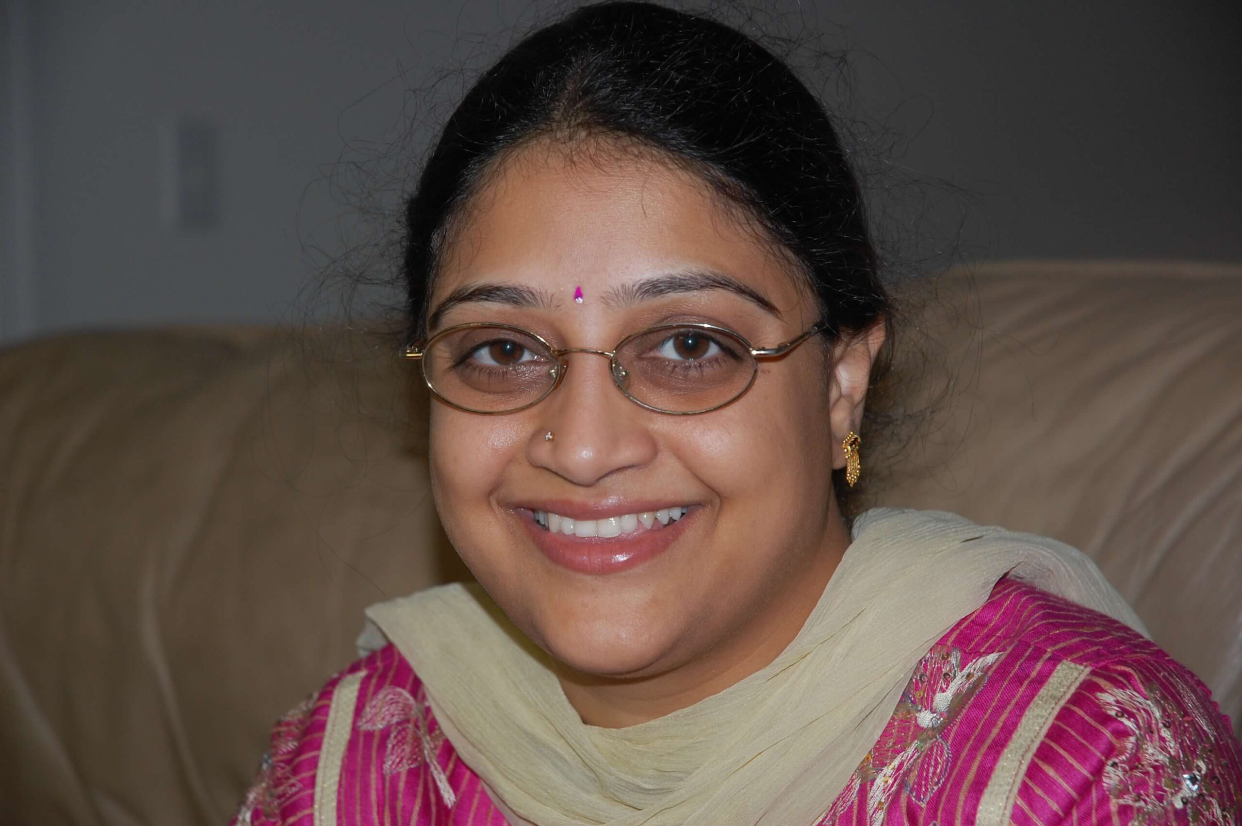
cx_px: 621
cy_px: 413
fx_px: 3619
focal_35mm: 105
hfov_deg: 19.5
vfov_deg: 13.0
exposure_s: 1/60
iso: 400
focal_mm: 70
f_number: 4.5
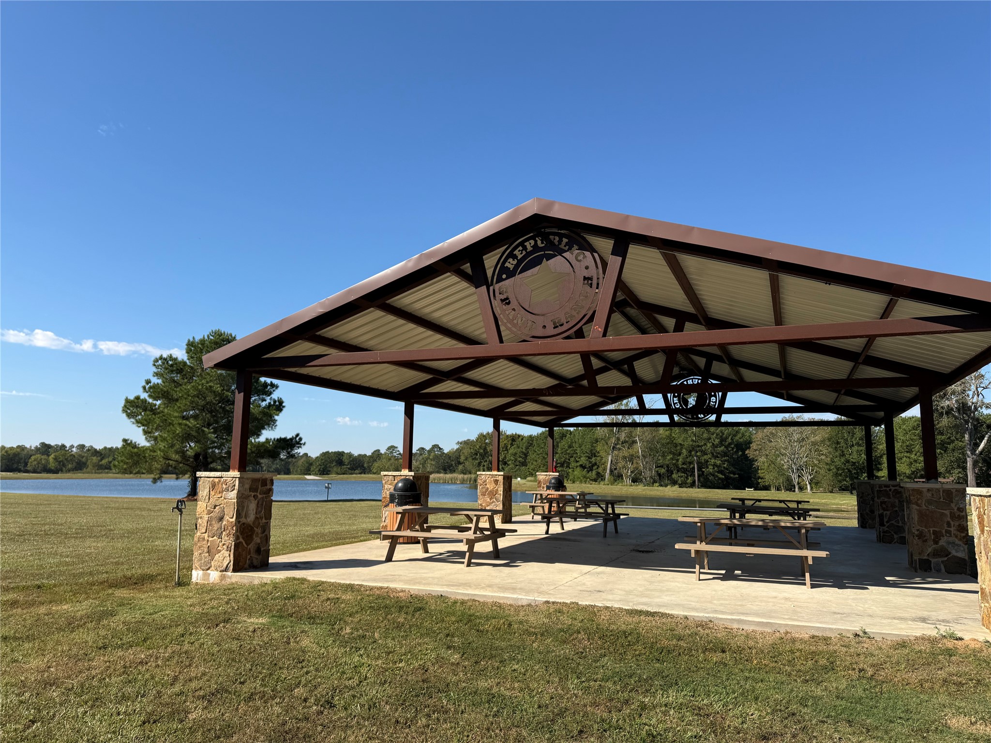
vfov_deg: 56.8
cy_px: 372
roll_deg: -0.7
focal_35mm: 24
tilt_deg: +8.5
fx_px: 687
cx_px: 496
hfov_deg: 71.6
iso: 80
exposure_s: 1/3759
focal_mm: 6.76
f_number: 1.78
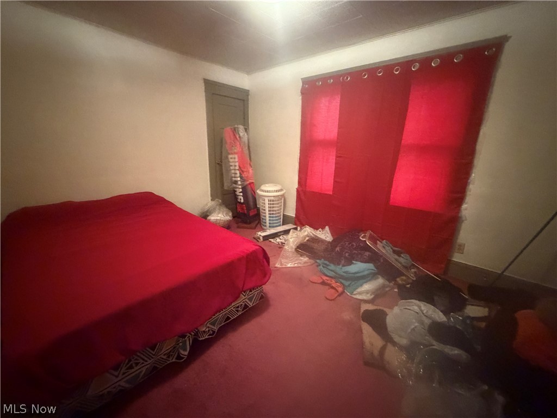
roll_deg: -0.2
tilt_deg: -14.4
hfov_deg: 102.1
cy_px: 209
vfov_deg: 85.7
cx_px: 278
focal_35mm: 14
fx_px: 225
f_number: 2.2
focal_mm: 2.22
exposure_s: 1/30
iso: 1250
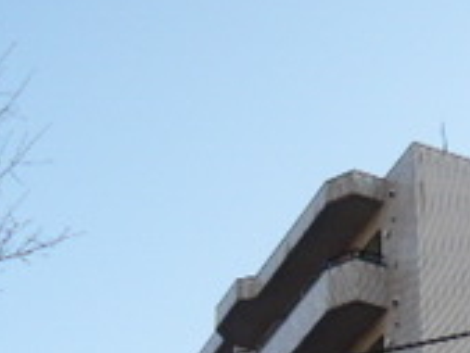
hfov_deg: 18.5
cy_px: 545
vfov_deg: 13.1
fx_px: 1440
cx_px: 253
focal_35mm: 106
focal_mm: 4.6
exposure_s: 1/320
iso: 100
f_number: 2.8
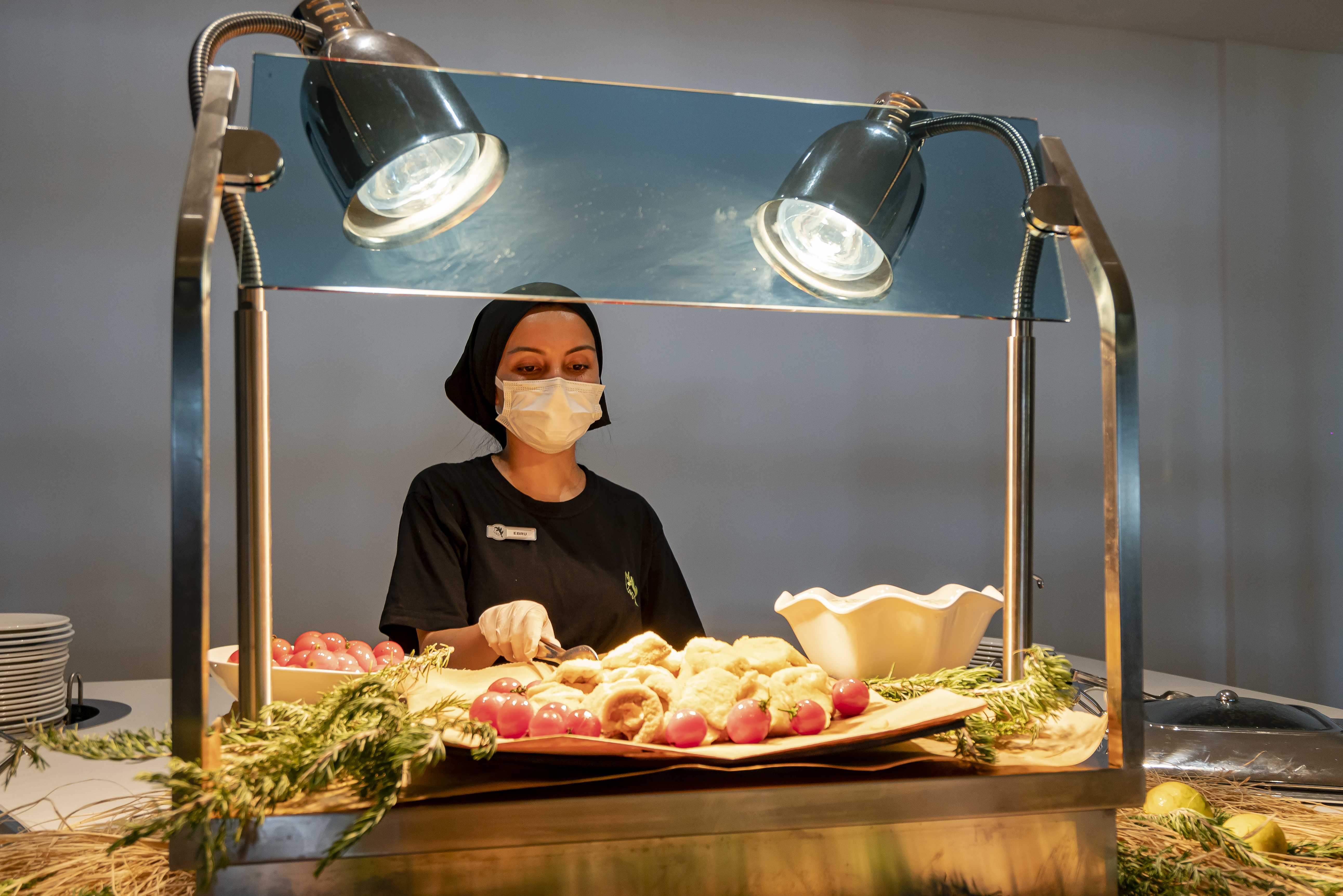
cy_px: 448
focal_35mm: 30
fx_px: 1119
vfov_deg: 43.6
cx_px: 672
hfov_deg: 61.9
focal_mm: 20
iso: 400
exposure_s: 1/50
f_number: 4
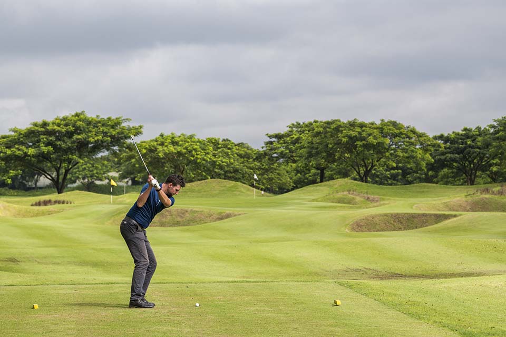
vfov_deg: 10.2
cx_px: 253
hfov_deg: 15.2
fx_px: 1897
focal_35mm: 135
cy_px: 168
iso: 180
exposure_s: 1/640
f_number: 8
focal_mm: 135
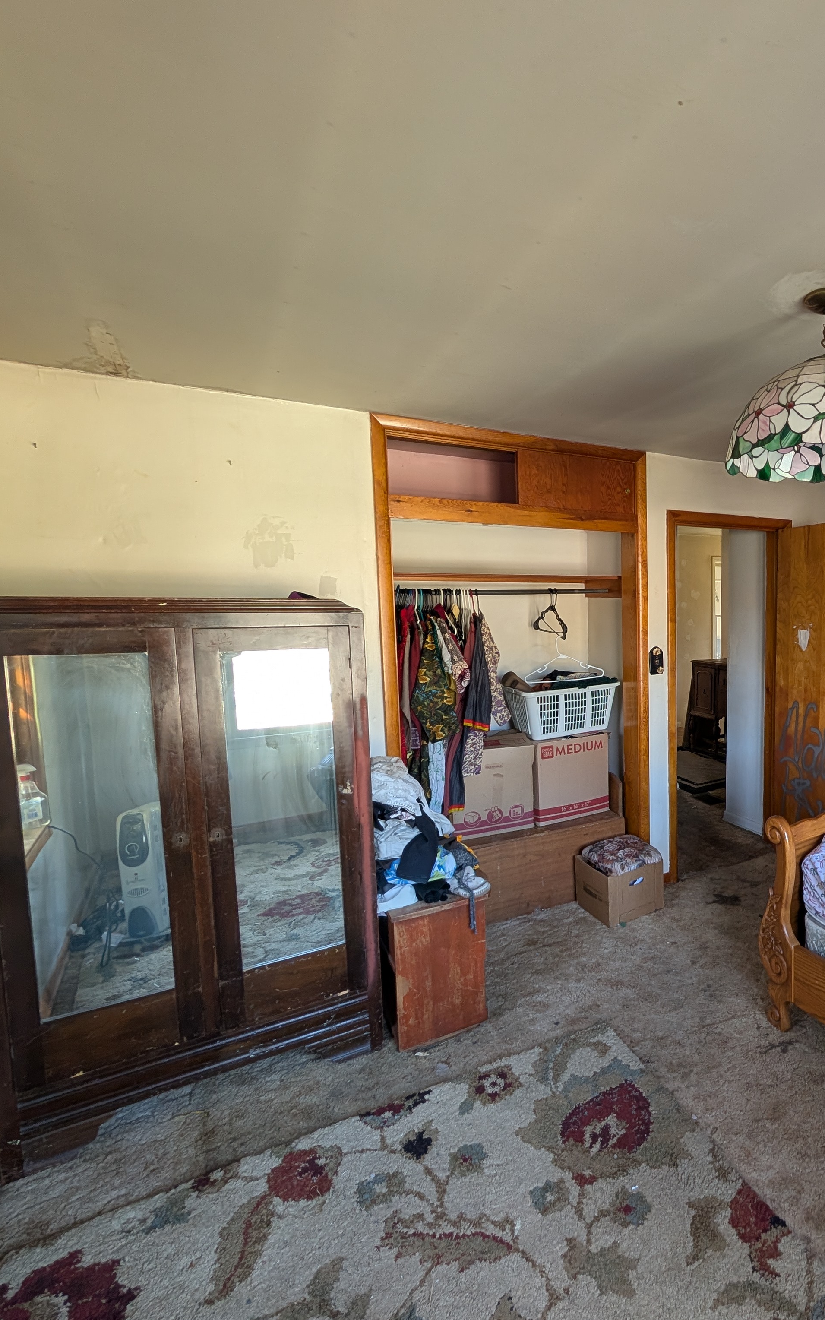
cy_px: 663
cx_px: 697
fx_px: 611
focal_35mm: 17
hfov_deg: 60.6
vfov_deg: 94.4
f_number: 1.7
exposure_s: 1/44.8
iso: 58
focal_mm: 2.02
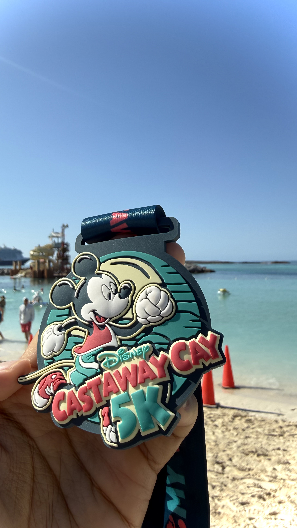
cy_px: 270
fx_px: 378
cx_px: 108
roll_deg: +0.6
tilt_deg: +6.0
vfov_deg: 69.9
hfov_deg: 42.5
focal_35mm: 27
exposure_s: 1/1976
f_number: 2.2
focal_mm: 2.22
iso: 40
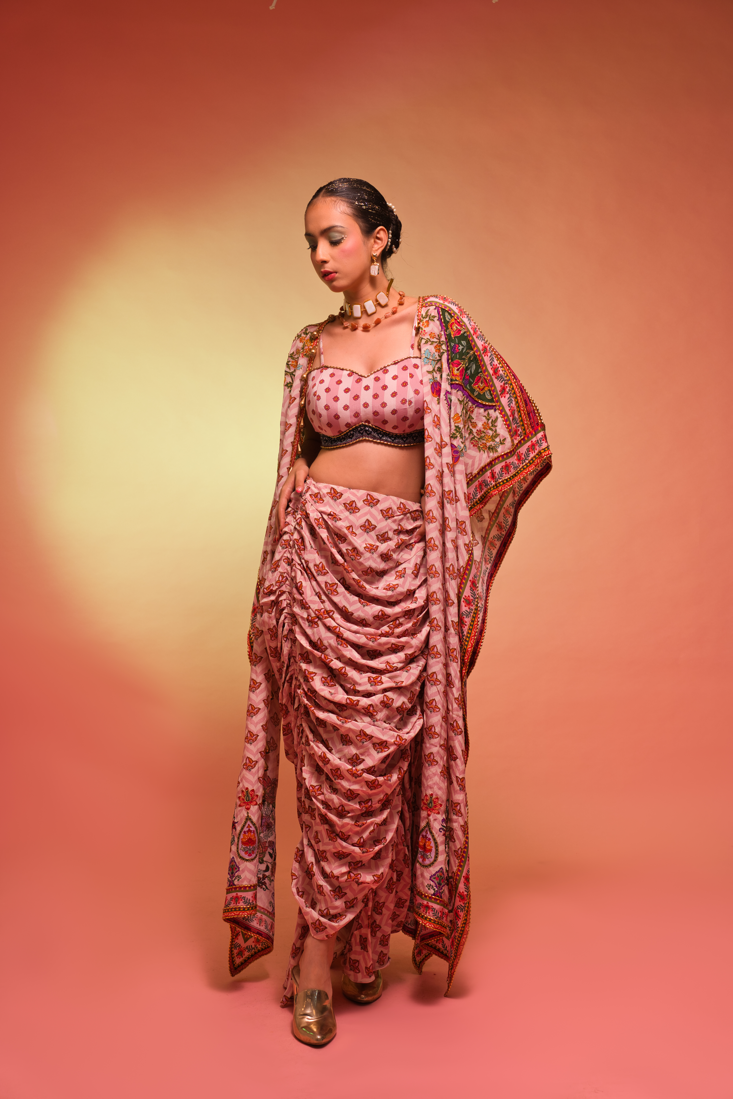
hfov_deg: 27.5
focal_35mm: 49
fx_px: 1496
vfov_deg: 40.3
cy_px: 550
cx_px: 366
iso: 250
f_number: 5
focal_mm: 49
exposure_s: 1/125
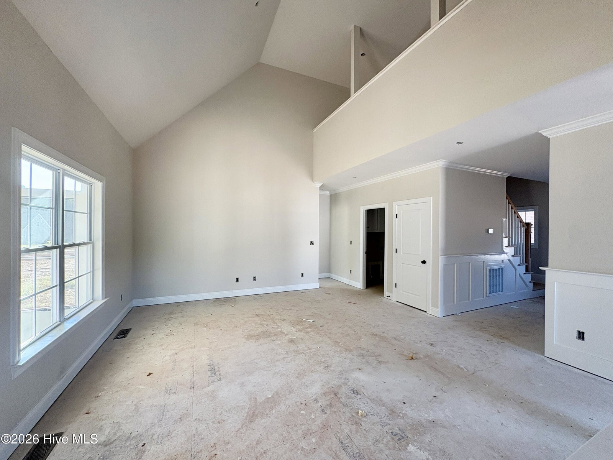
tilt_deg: +0.9
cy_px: 230
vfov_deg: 85.7
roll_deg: +0.5
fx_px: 248
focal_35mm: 14
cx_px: 306
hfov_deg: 102.1
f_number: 2.2
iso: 160
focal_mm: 2.22
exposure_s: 1/99
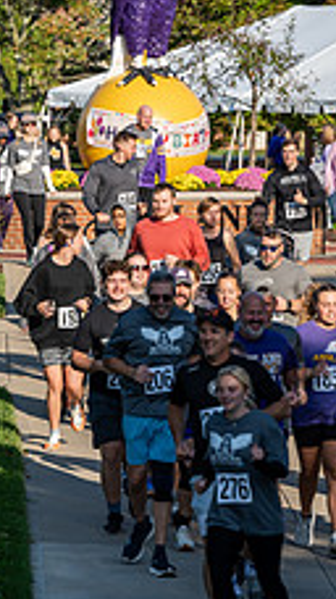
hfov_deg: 3.5
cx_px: 231
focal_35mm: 351
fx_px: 5568
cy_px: 189
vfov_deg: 6.2
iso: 100
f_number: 4.5
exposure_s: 1/640
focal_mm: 170
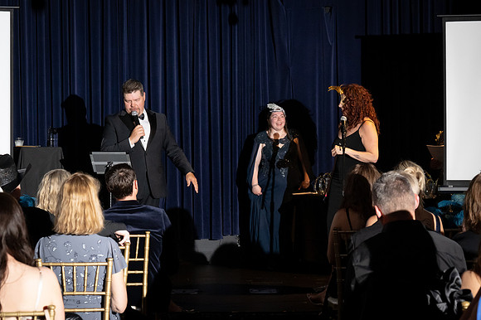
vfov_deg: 14.5
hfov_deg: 21.7
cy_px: 160
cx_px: 240
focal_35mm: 94
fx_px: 1255
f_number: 5
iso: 2500
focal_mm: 63
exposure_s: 1/200
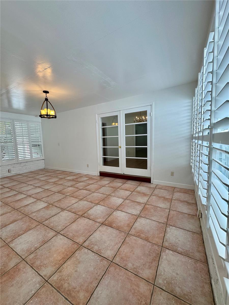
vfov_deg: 102.1
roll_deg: +2.5
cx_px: 114
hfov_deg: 85.7
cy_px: 152
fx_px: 123
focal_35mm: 14
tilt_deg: -5.2
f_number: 2.2
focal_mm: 2.22
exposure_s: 1/140
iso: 40
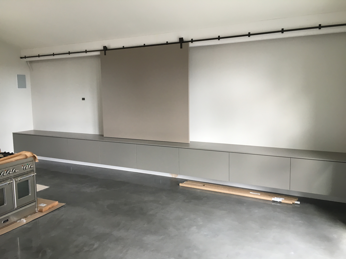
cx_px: 173
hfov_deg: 61.7
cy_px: 130
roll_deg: +1.0
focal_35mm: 29
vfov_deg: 48.2
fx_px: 290
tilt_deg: -6.2
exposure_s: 1/30
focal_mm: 4.15
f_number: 2.2
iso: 50
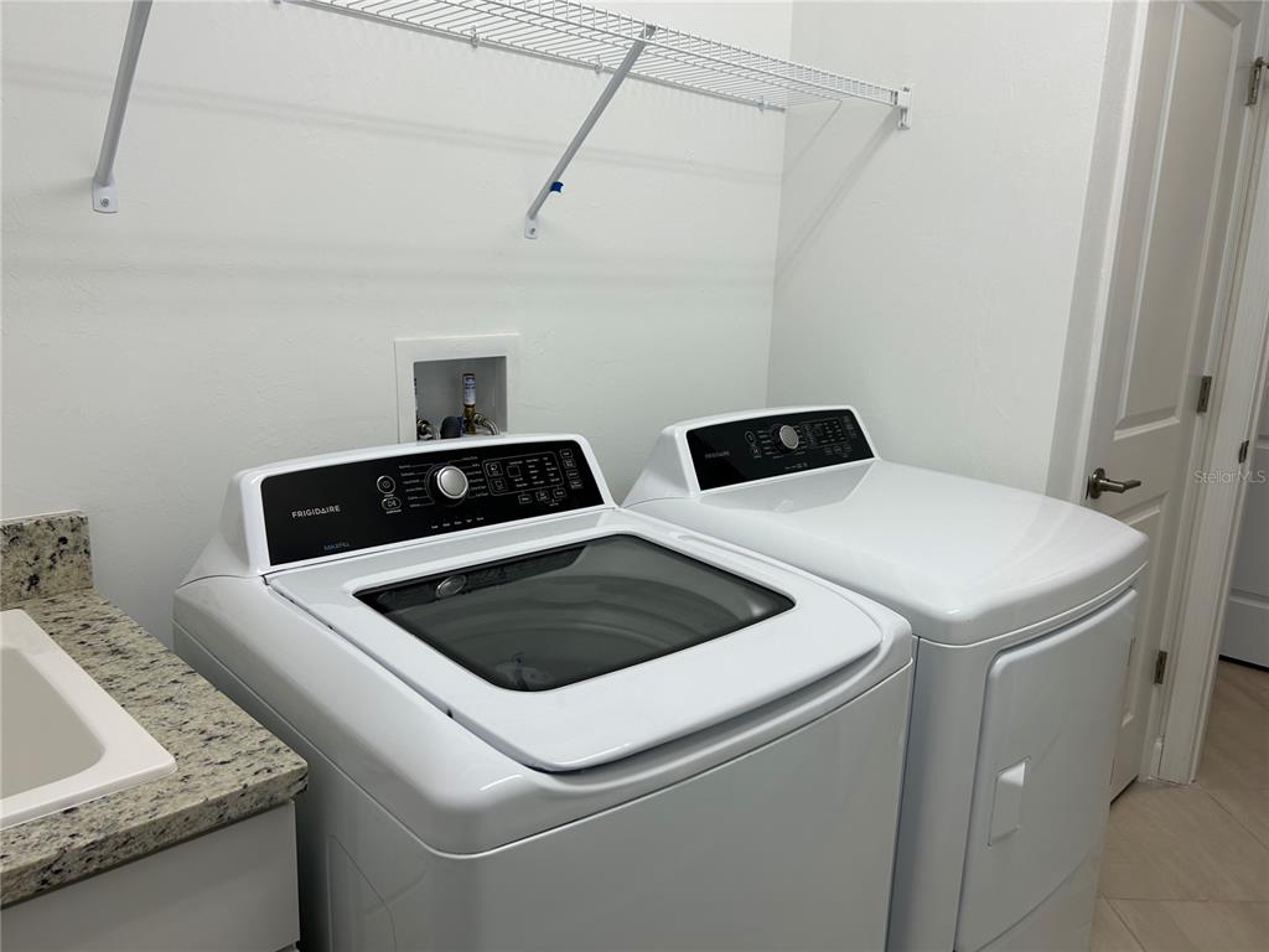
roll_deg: -1.5
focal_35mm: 26
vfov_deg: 53.1
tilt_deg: -12.7
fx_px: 953
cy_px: 476
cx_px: 634
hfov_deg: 67.3
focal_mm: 5.7
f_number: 1.5
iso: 50
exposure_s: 1/120
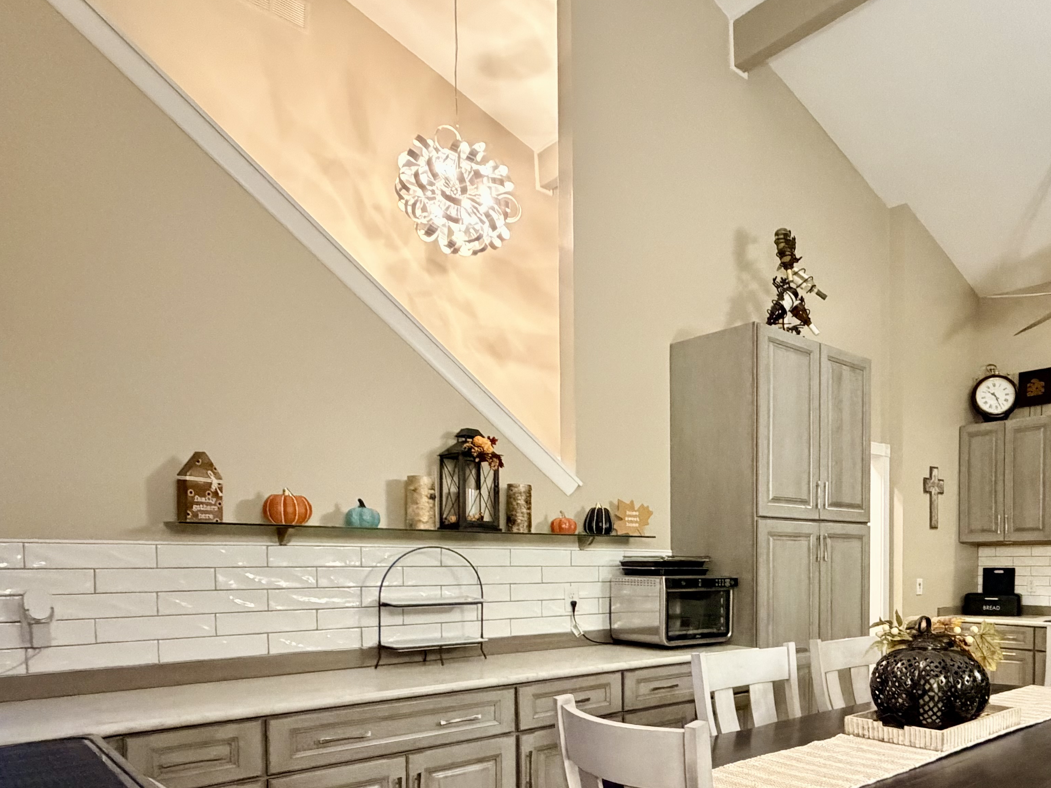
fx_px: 789
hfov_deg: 63.1
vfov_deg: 50.9
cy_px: 590
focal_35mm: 26
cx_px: 798
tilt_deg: -2.9
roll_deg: -0.5
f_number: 2.2
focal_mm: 2.22
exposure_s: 1/60
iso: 1250
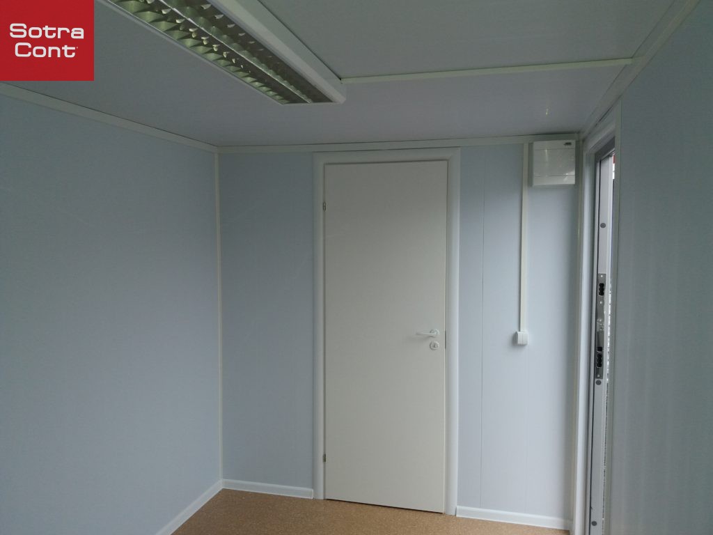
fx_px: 577
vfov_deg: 49.7
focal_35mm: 28
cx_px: 356
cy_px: 268
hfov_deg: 63.4
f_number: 1.9
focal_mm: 3.7
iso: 64
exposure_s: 1/30
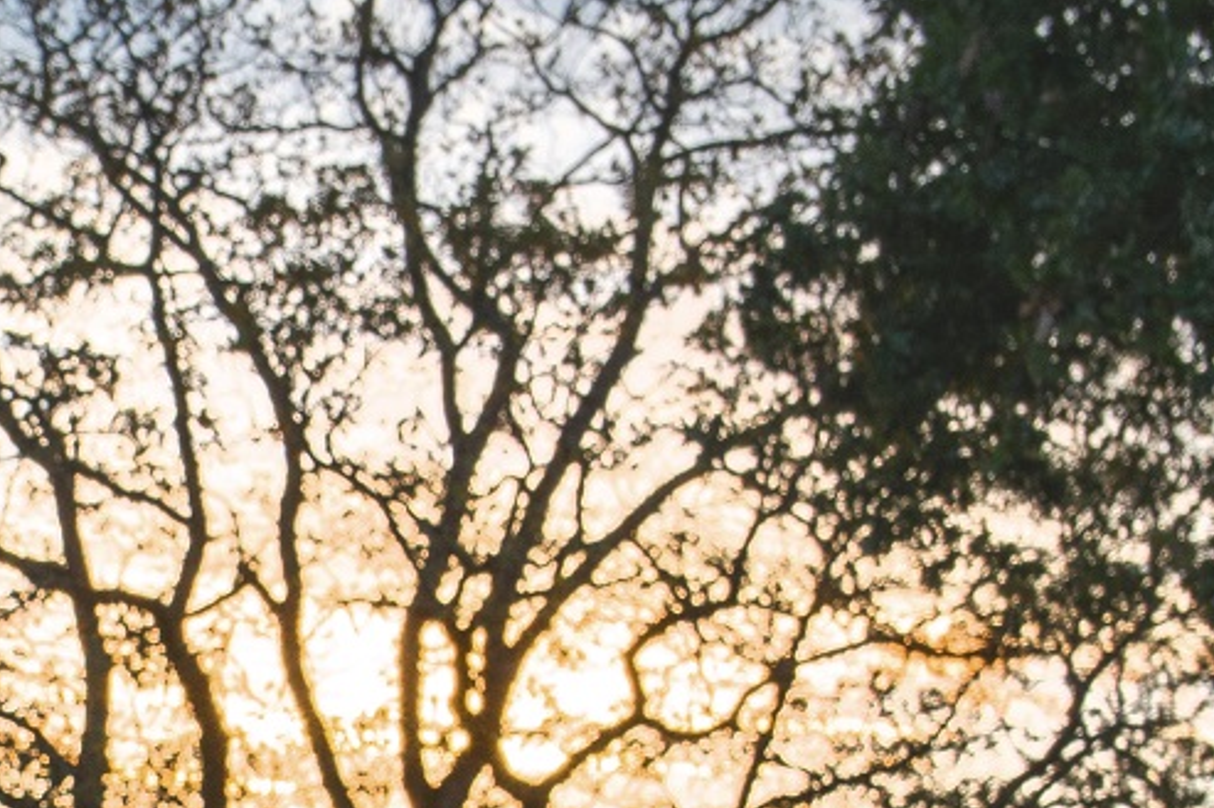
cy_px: 1104
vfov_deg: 9.4
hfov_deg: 13.9
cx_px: -340
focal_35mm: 142
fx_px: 4785
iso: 400
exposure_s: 1/160
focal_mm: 35
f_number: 10
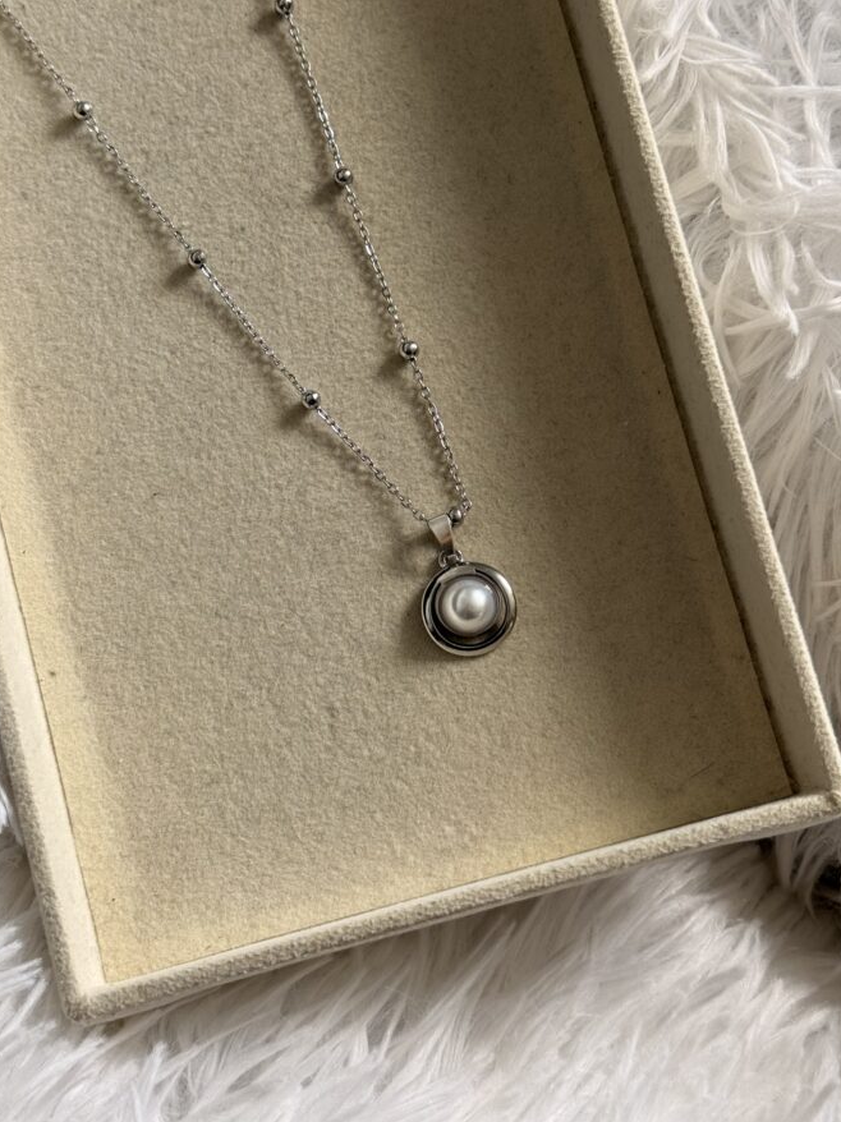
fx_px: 1815
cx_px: 444
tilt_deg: -75.1
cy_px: 551
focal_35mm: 56
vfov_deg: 34.4
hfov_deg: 26.1
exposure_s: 1/121
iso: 64
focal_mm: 6.76
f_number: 1.78
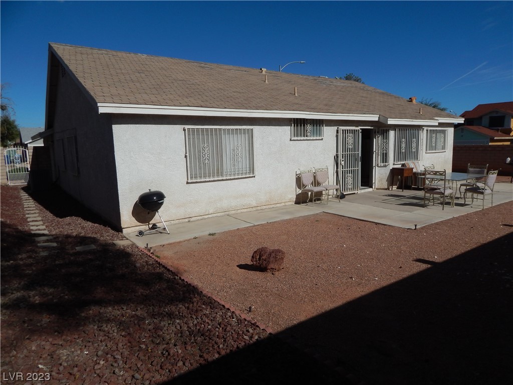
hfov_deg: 73.9
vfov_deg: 58.9
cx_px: 256
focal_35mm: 23
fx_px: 341
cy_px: 192
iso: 125
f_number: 6
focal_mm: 4
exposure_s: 1/1500
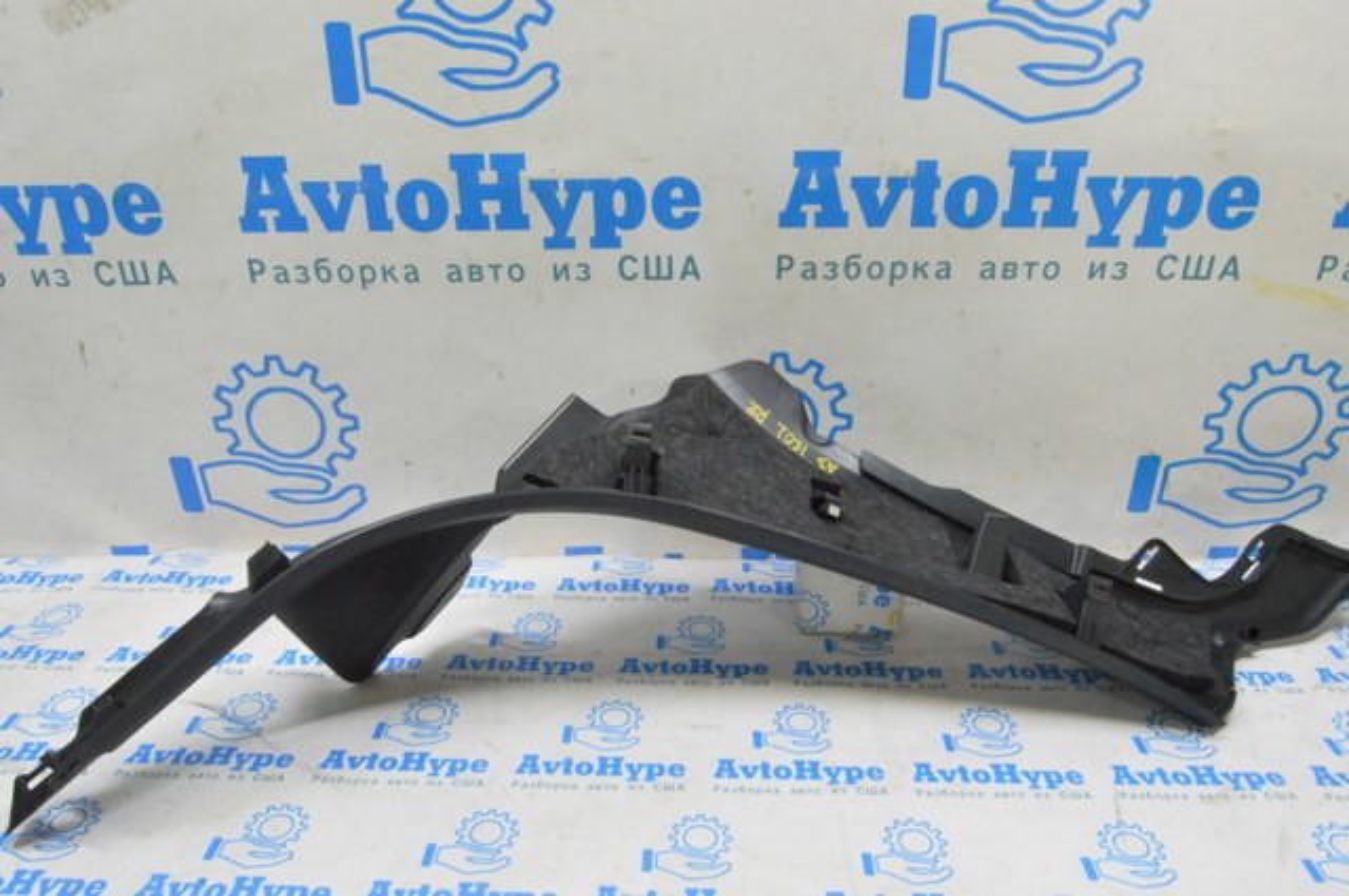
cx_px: 674
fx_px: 1010
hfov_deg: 67.4
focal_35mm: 27
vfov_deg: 47.8
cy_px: 448
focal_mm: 18
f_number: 20
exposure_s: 1/15
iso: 6400
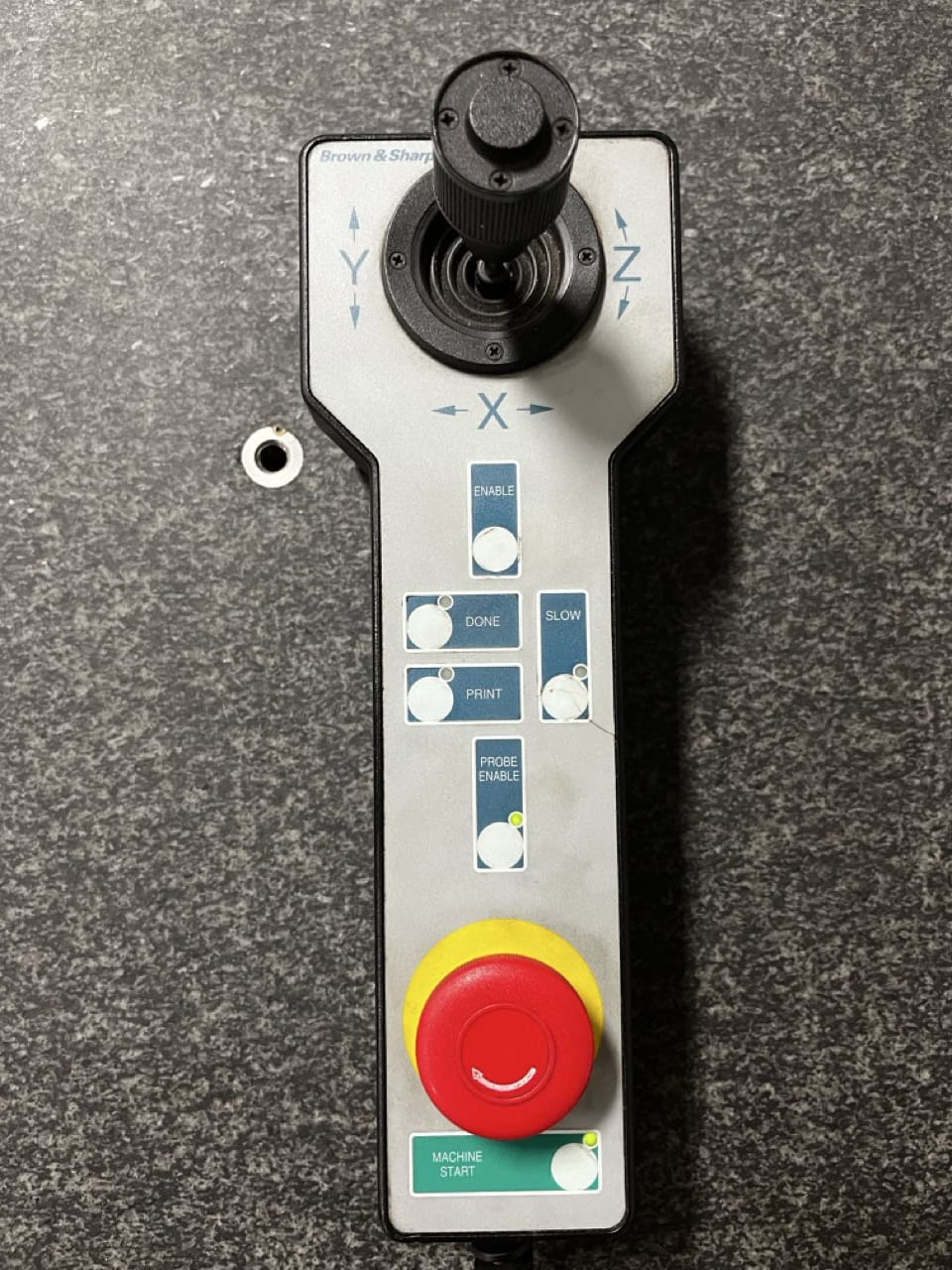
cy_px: 635
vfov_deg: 67.3
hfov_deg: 53.1
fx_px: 953
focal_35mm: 26
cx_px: 476
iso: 250
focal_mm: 5.1
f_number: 1.6
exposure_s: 1/60
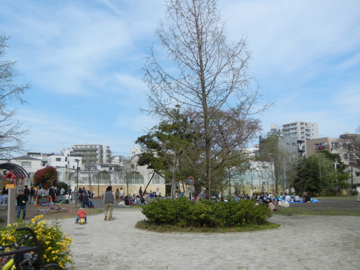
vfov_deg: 40.6
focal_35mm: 35
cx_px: 155
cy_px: 150
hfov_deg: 52.5
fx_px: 364
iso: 160
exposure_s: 1/413
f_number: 7
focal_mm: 5.4
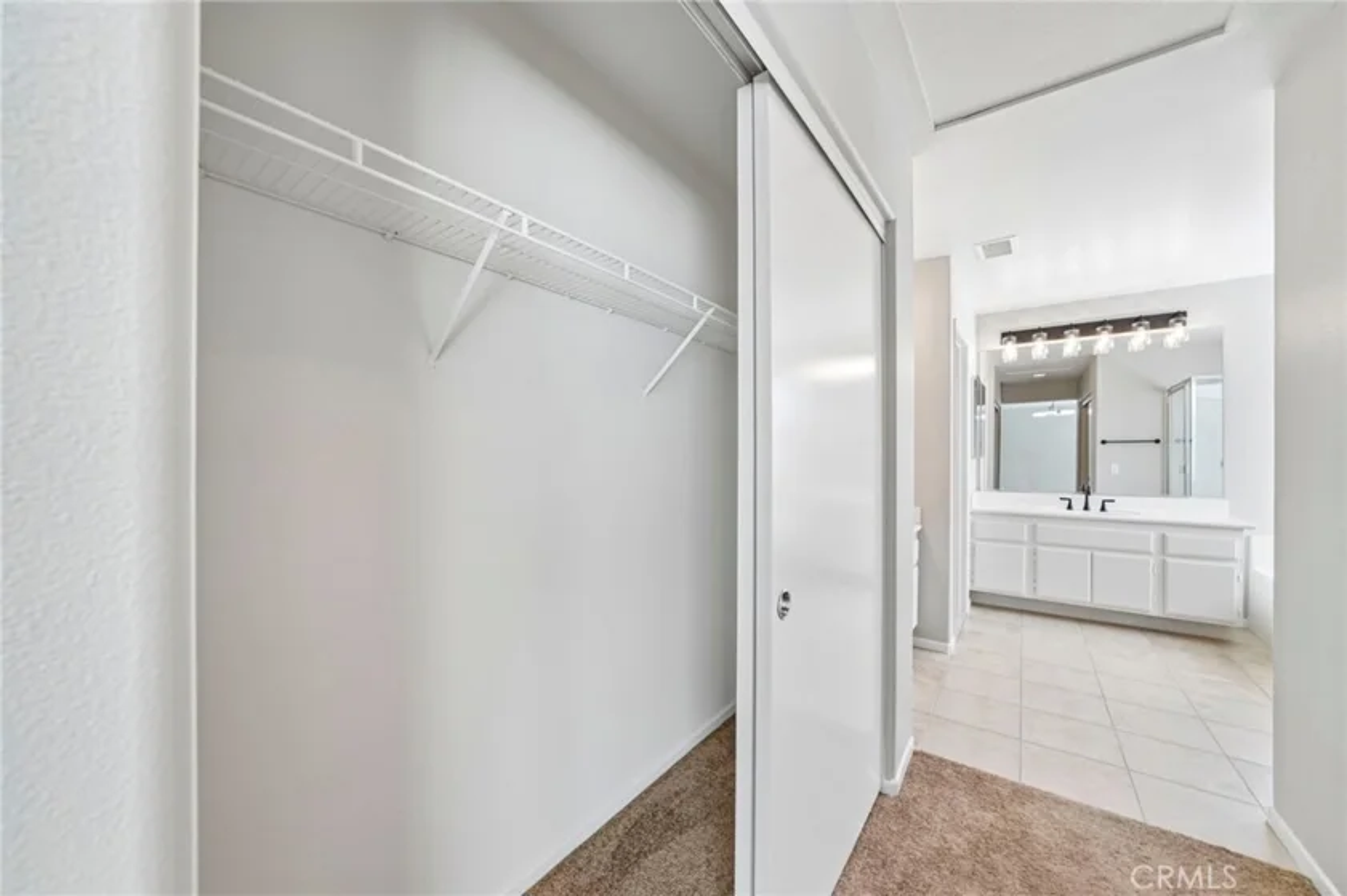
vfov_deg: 85.4
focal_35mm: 13
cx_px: 674
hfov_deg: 108.3
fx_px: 486
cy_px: 448
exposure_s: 1/30
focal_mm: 13
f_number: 8
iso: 400
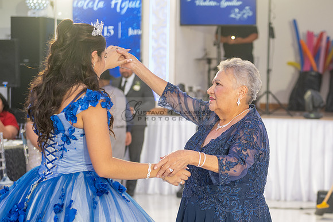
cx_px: 240
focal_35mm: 101
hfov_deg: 20.1
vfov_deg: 13.5
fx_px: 934
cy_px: 160
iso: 800
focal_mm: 70
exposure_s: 1/160
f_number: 3.2
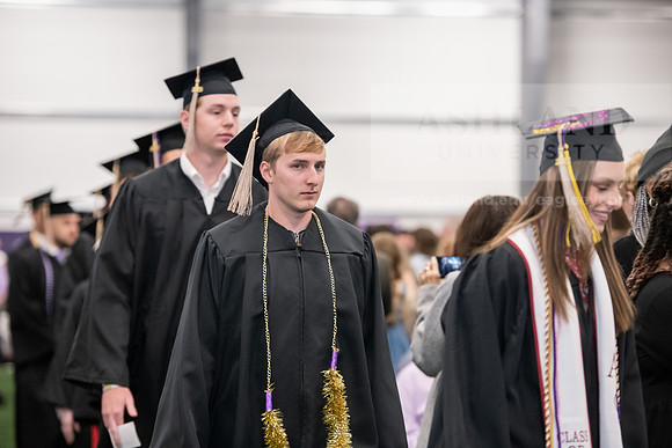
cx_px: 336
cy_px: 224
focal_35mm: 135
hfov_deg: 15.2
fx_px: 2520
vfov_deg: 10.2
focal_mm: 135
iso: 3200
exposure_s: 1/200
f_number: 3.2
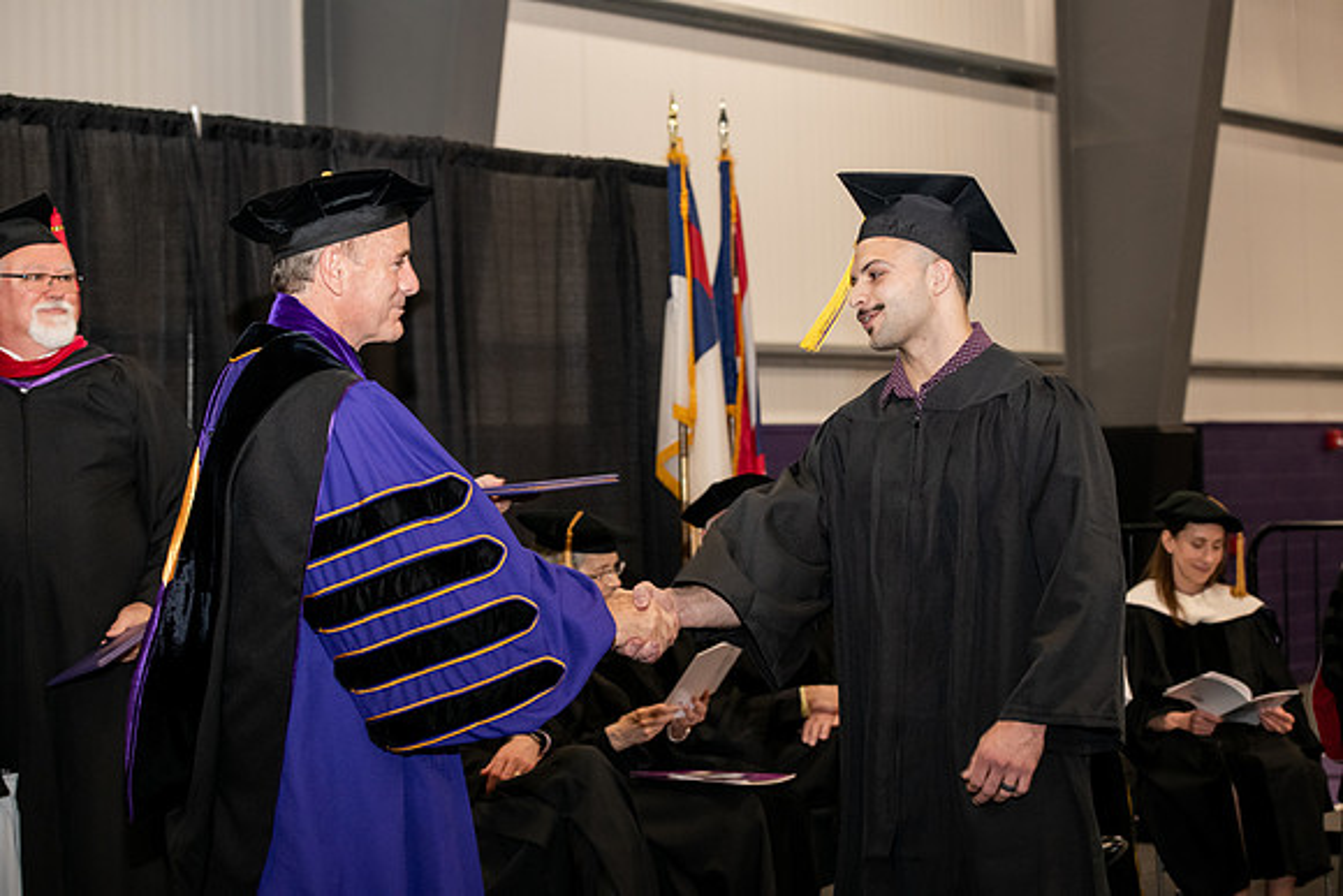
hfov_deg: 28.8
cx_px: 672
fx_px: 2612
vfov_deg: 19.5
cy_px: 448
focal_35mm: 70
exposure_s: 1/200
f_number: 5
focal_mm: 70
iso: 2000
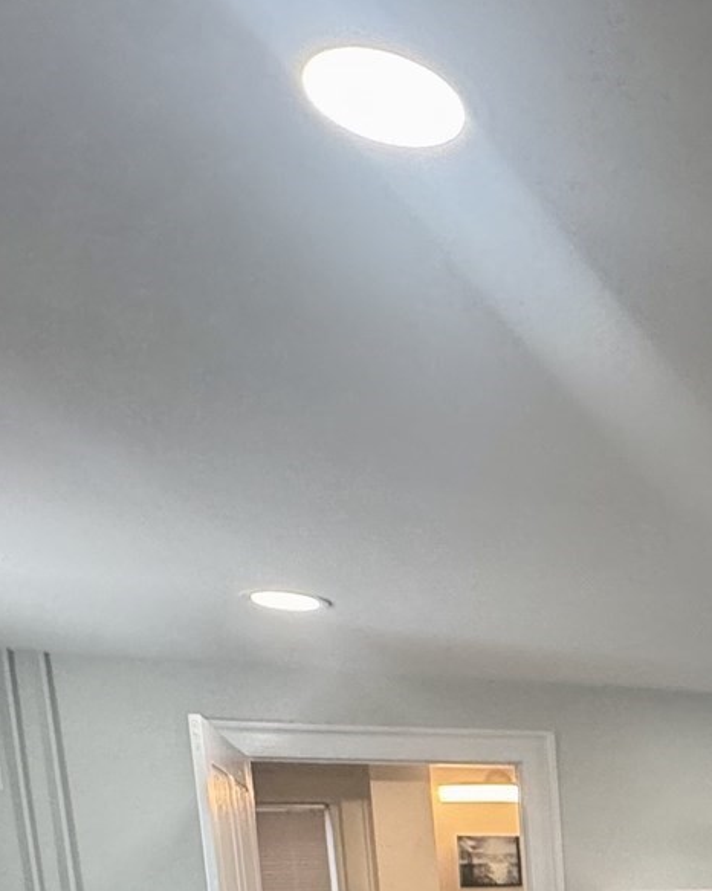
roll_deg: +1.3
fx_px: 1265
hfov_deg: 25.6
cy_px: 1065
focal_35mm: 48
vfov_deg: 32.3
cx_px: 996
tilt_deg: -4.6
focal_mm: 2.22
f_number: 2.2
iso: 200
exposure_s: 1/120
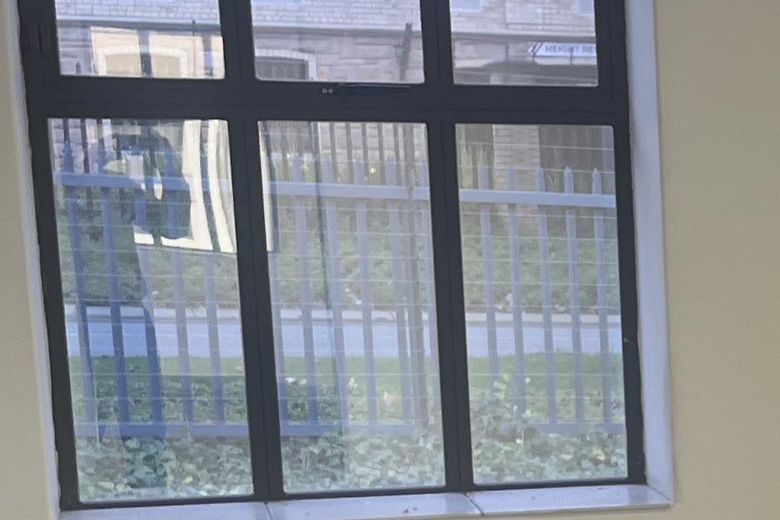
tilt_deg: -10.9
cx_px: 1307
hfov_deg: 15.7
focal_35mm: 115
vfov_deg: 11.6
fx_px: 2491
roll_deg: -0.4
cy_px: 642
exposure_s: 1/100
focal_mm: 5.1
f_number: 1.6
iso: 32
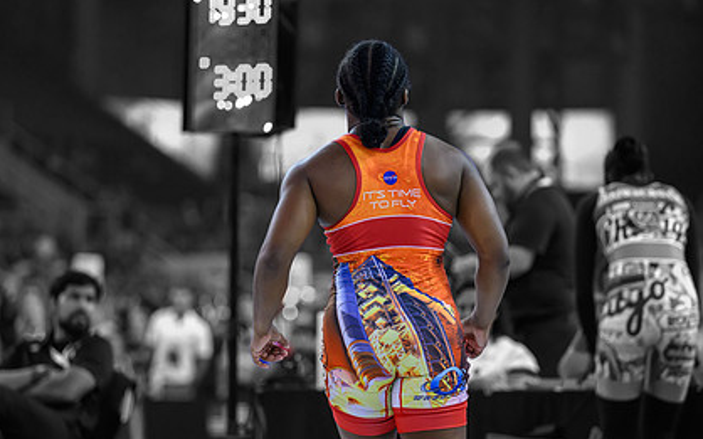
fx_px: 3658
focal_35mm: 191
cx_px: 362
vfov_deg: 6.9
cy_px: 282
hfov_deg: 11.0
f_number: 2.8
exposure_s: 1/800
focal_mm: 135
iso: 2500
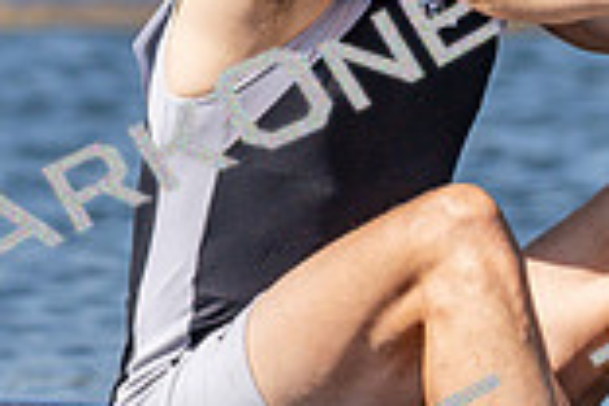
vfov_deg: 1.7
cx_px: 383
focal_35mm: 828
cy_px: -45
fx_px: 14006
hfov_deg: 2.5
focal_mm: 223
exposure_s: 1/2000
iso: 250
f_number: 5.6
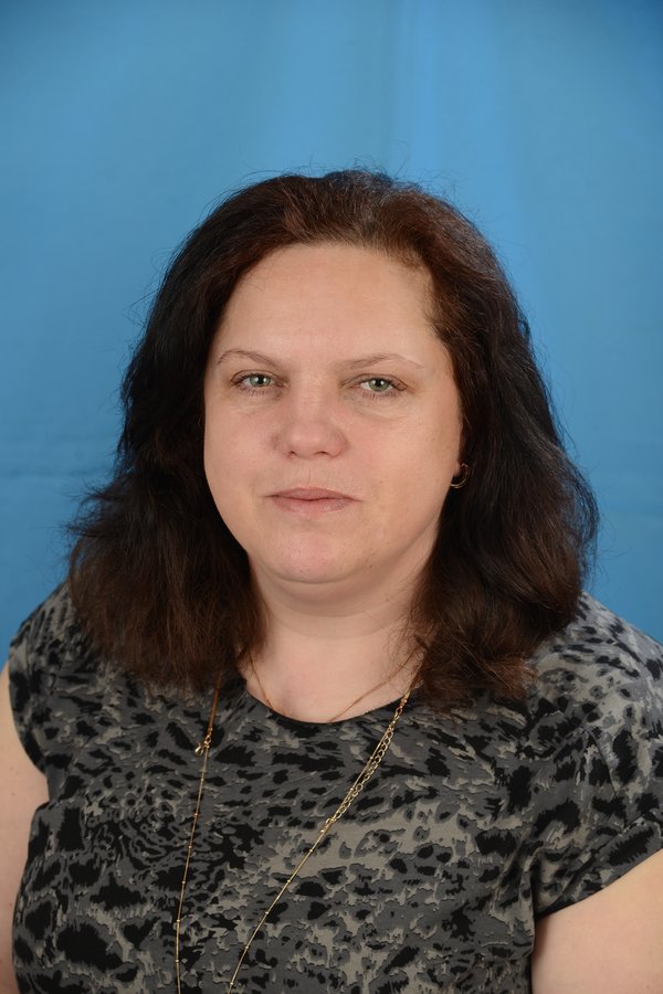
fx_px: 3094
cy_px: 497
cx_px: 332
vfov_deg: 18.3
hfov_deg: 12.2
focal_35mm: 112
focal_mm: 112
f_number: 6.3
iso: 200
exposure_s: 1/200
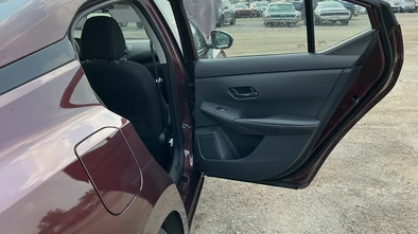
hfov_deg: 62.7
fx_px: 343
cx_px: 210
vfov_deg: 37.5
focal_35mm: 31
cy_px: 87
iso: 25
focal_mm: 3
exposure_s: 1/302
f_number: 1.8
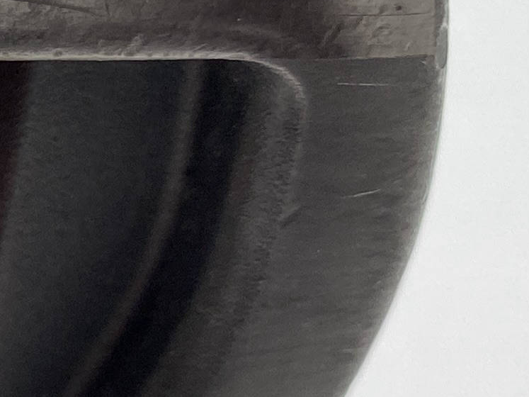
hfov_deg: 12.2
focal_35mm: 135
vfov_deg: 10.9
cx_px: -663
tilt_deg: -38.4
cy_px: 330
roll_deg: -2.6
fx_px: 2063
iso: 32
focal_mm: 4.25
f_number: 1.8
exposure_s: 1/408
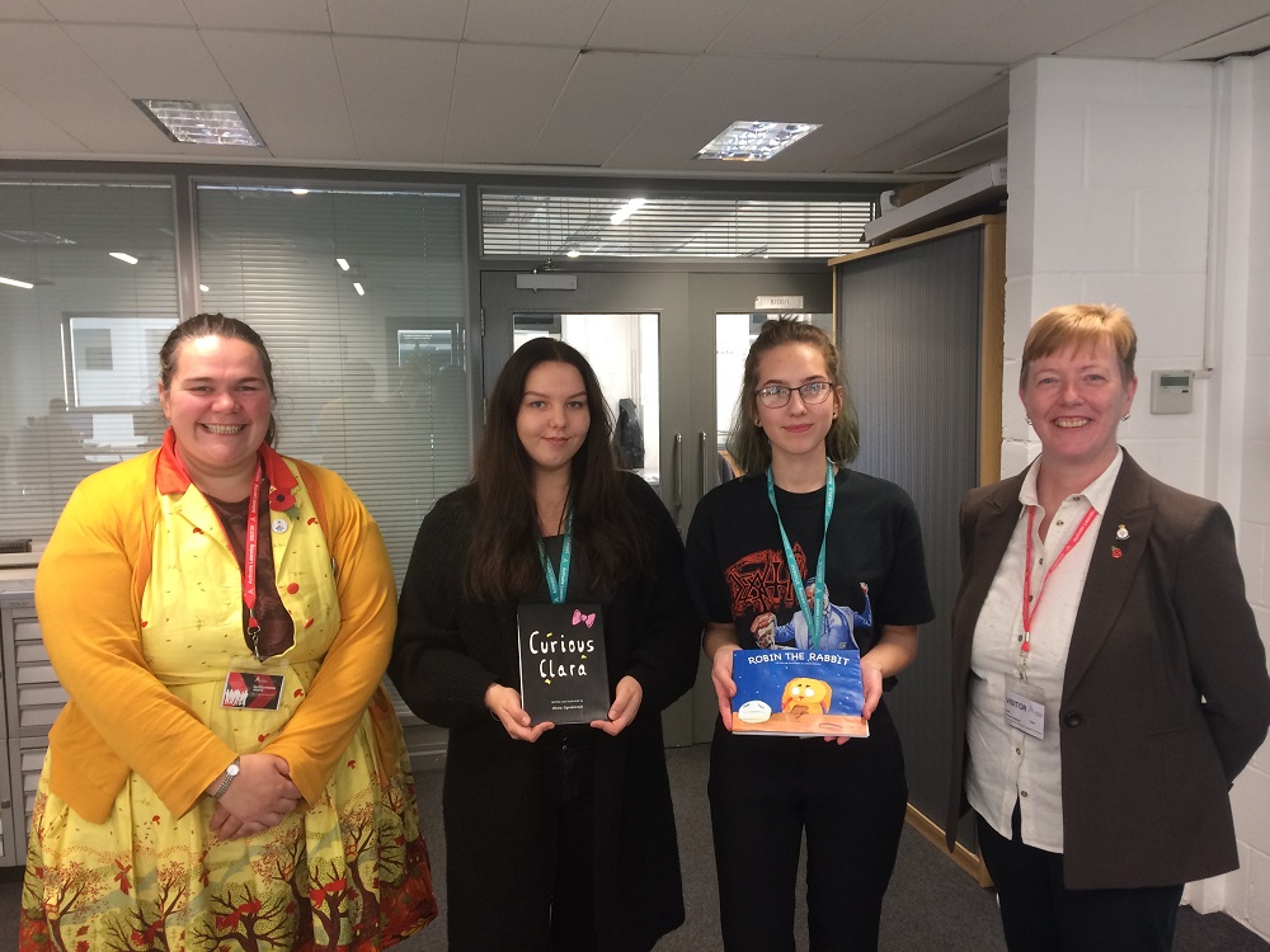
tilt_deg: -5.6
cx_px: 635
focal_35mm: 29
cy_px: 476
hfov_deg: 61.7
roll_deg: -0.2
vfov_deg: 48.2
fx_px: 1064
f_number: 2.2
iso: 100
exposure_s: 1/33
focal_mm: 4.15
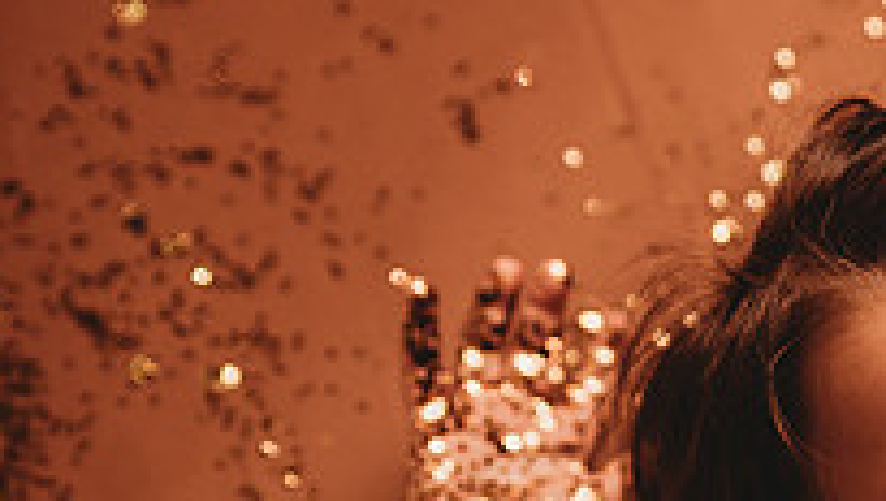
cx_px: 1163
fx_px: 1670
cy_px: 784
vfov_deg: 15.5
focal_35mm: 71
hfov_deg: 25.4
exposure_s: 1/160
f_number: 2.5
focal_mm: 24
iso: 100
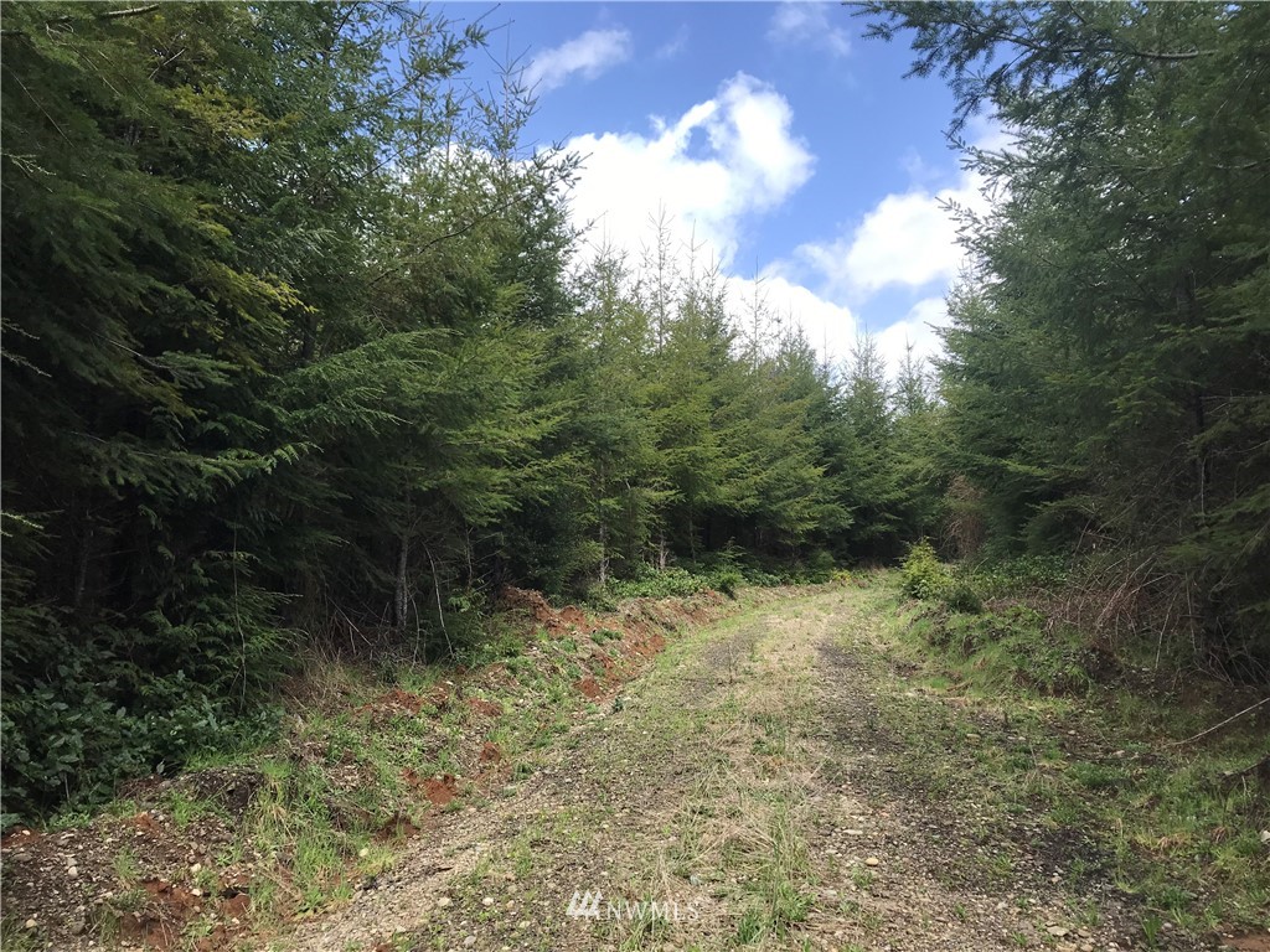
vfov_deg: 49.7
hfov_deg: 63.4
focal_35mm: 28
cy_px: 476
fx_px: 1027
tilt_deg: +11.3
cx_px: 635
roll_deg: -1.4
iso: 20
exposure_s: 1/1153
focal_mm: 3.99
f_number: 1.8
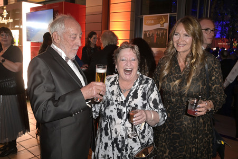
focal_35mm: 31
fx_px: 205
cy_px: 80
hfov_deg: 60.3
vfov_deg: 42.3
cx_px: 119
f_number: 5
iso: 2000
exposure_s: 1/50
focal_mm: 31
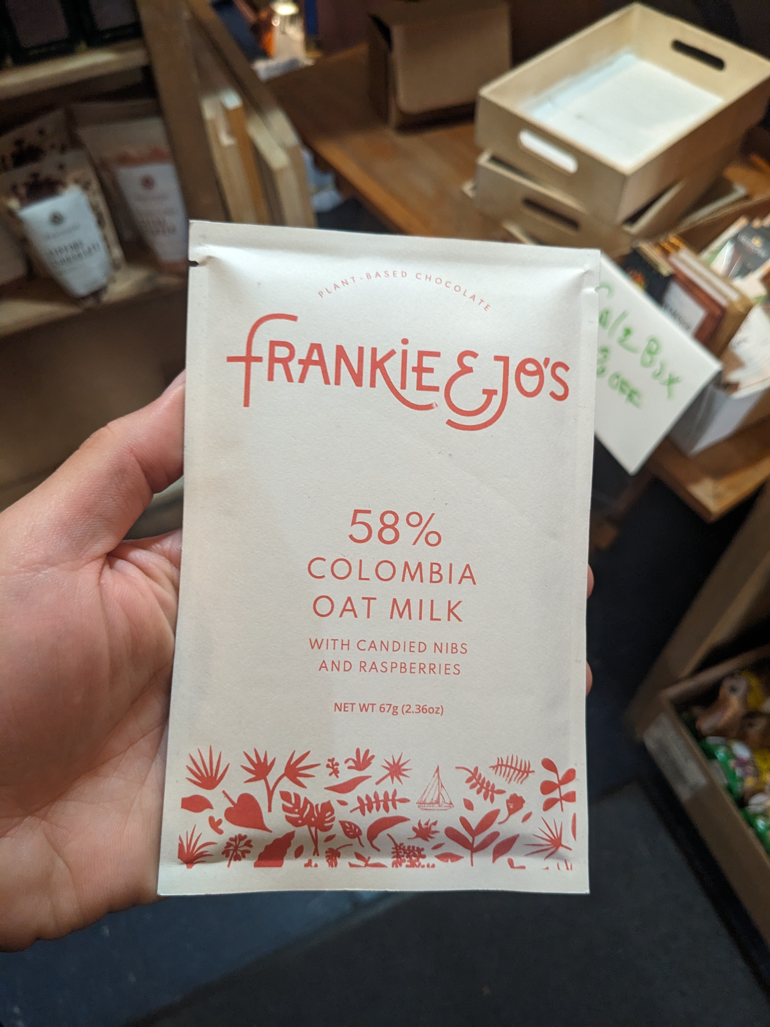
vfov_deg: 65.3
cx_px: 385
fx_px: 801
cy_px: 514
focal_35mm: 27
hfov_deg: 51.4
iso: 222
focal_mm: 4.38
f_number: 1.73
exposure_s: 1/24
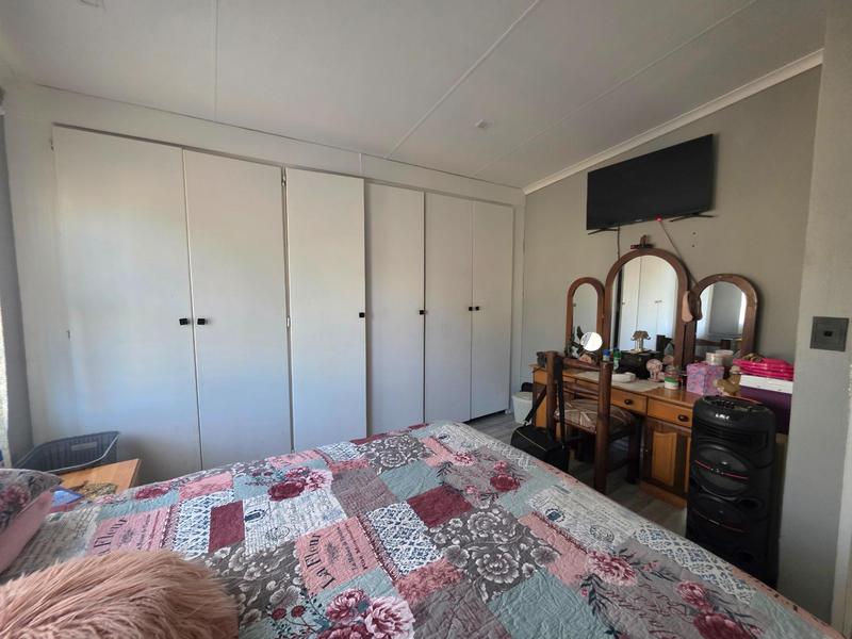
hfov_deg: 106.2
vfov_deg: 89.9
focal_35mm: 13
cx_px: 426
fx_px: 320
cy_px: 320
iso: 400
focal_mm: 2.2
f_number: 1.9
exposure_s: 1/50.3
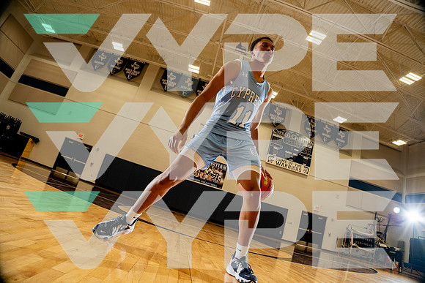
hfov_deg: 84.0
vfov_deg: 62.0
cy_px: 142
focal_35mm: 20
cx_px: 212
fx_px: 236
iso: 400
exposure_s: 1/250
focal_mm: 20
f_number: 5.6
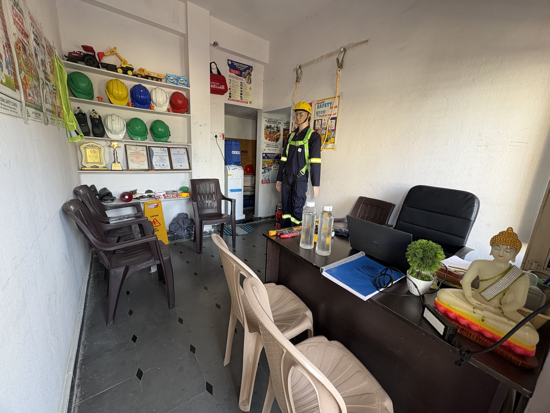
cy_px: 206
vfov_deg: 85.7
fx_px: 222
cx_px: 275
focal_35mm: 14
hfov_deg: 102.1
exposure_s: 1/50
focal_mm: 2.22
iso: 160
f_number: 2.2
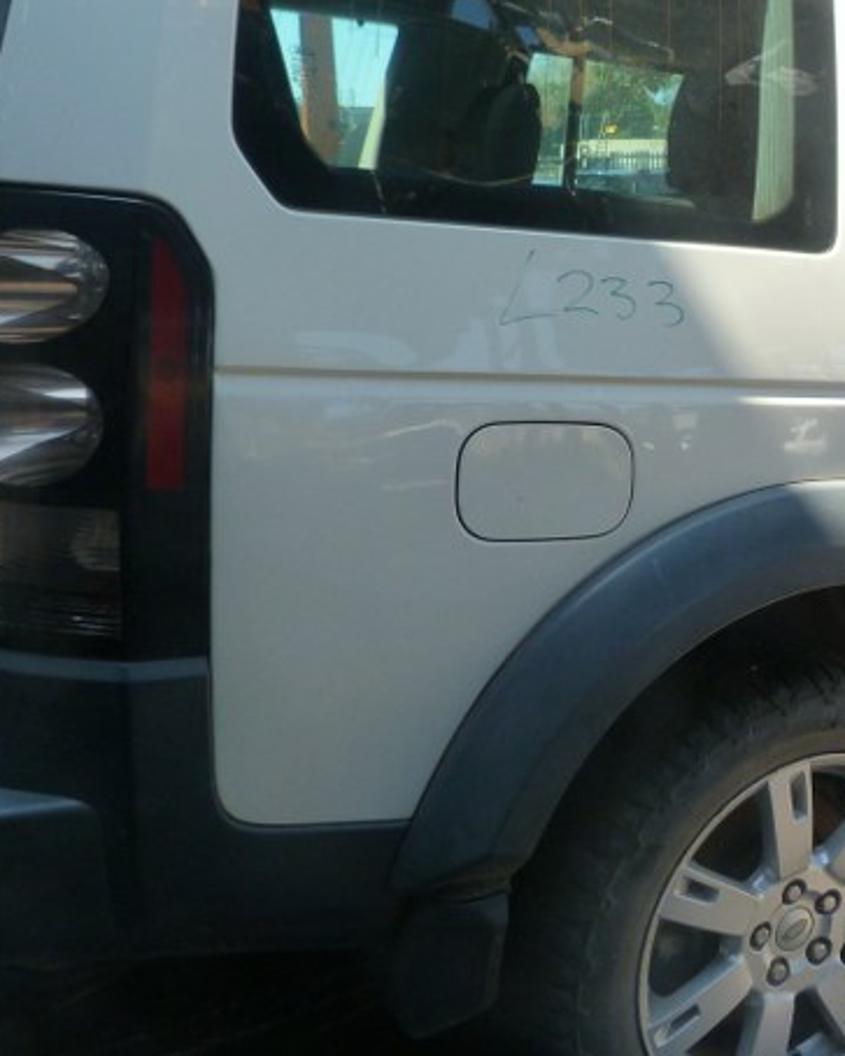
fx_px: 1345
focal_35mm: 43
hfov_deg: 32.6
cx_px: 803
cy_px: 428
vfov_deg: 42.7
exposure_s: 1/125
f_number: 3.6
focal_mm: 4.5
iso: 125
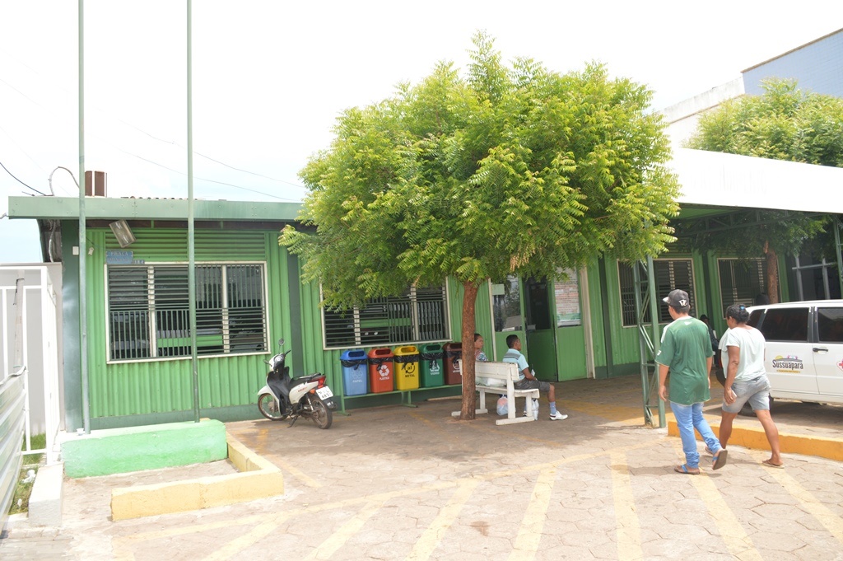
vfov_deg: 47.9
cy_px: 280
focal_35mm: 27
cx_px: 422
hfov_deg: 67.4
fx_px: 632
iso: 100
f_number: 7.1
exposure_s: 1/200
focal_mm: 18
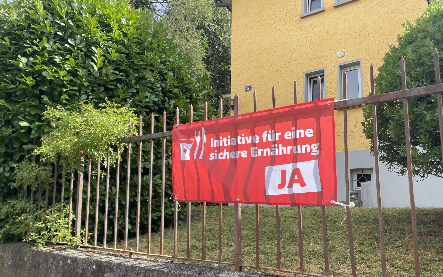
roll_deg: -0.4
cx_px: 222
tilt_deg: +8.8
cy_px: 166
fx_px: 338
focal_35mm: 28
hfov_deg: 66.5
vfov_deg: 44.3
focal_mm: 4.2
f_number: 1.6
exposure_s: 1/1125
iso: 32
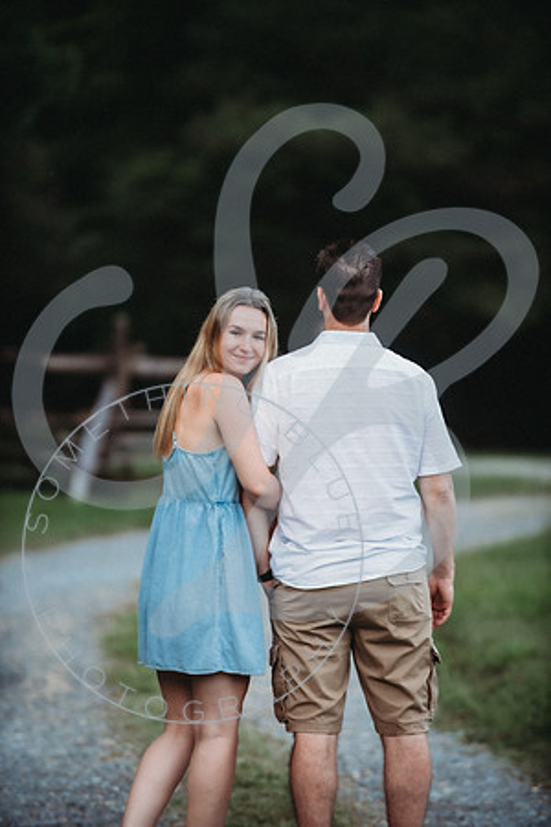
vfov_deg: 10.3
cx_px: 276
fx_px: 4591
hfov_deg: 6.9
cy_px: 414
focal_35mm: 200
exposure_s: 1/250
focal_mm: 200
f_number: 2.8
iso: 400
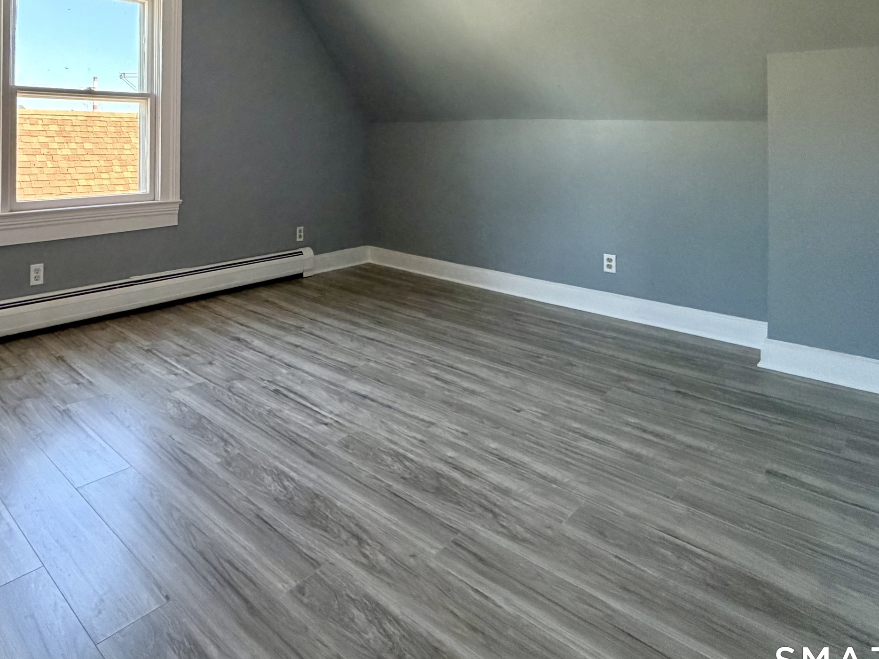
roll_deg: +0.0
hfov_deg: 70.9
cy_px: 143
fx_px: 584
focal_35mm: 23
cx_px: 268
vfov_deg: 55.2
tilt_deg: -0.6
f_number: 2.2
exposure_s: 1/121
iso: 320
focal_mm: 2.22
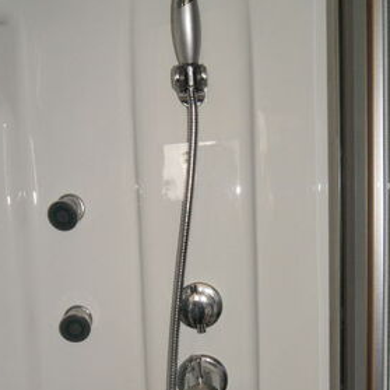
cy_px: 387
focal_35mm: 59
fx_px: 752
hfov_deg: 28.8
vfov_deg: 27.5
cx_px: 115
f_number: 5.6
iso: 400
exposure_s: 1/60
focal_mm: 18
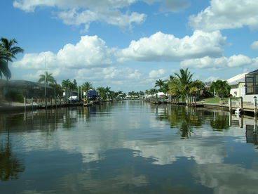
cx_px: 129
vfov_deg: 39.7
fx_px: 268
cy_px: 97
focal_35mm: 36
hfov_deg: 51.4
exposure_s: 1/1027
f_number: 3.7
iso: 50
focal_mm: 6
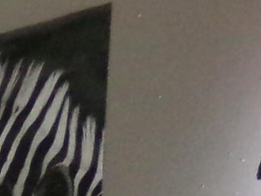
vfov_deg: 7.8
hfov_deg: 9.5
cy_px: 541
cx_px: -484
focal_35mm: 170
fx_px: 1282
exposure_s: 1/60
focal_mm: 4.3
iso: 800
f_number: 3.7
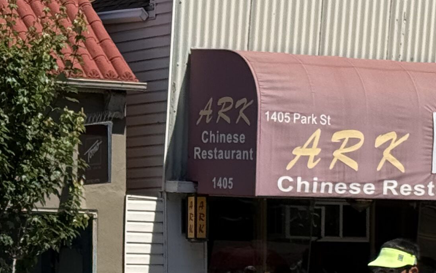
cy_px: 395
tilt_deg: -3.6
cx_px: 156
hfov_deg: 11.2
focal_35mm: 187
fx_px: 2222
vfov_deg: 6.9
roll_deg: +1.0
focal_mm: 6.76
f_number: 1.78
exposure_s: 1/5208
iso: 64
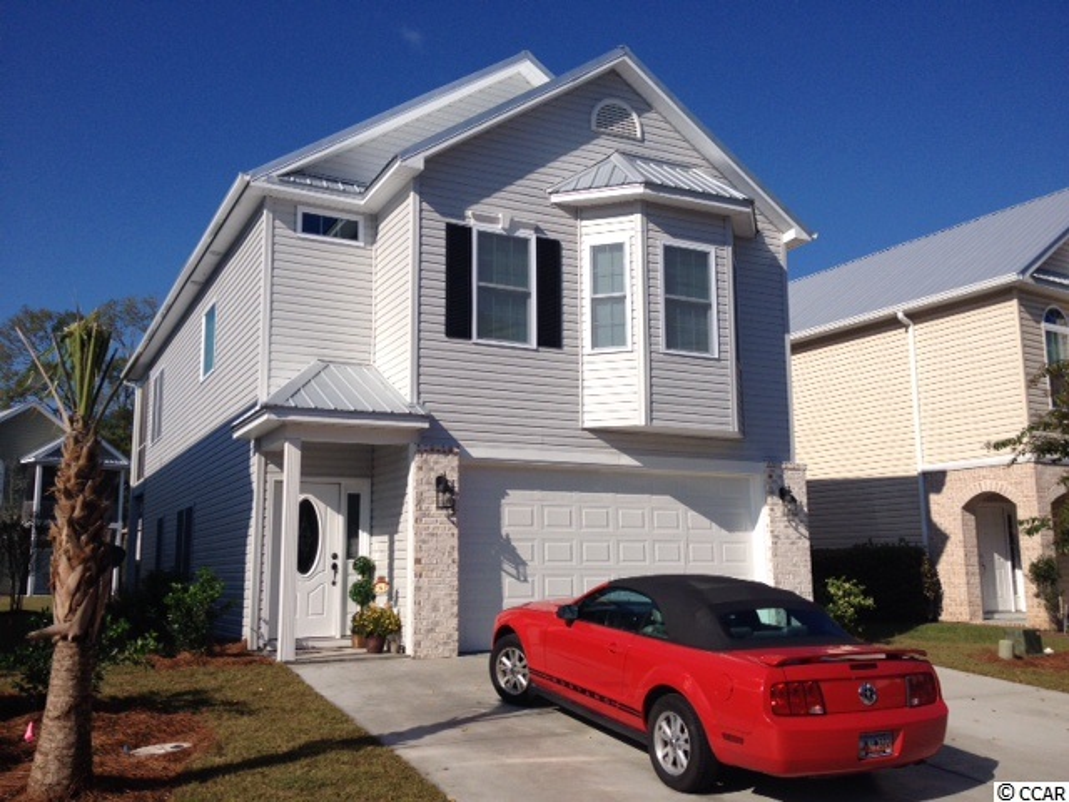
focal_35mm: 35
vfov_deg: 40.7
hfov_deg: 52.6
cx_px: 534
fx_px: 1081
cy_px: 401
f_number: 2.4
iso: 50
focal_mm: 4.28
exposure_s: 1/3067
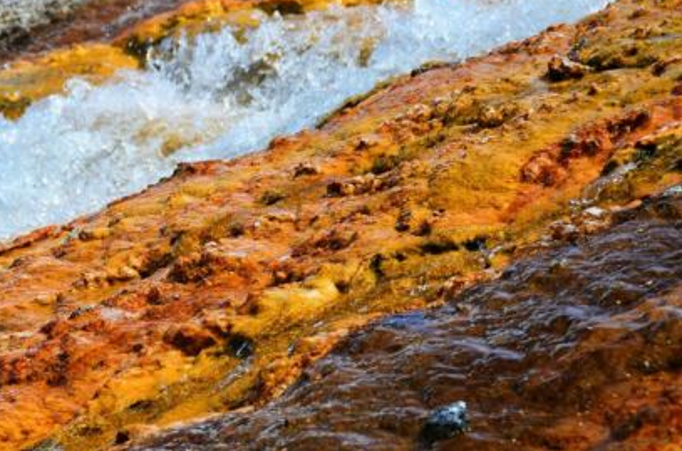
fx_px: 3340
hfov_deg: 11.6
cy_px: 338
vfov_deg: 7.7
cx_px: 208
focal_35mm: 177
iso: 200
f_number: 6.3
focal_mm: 75
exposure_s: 1/640
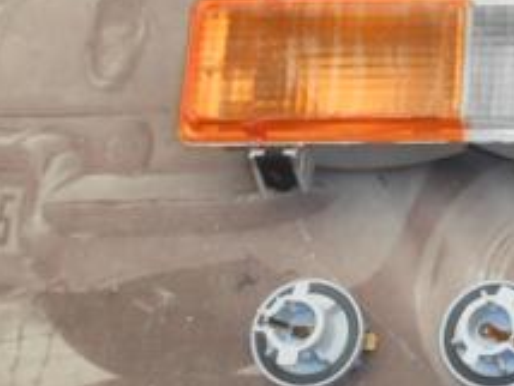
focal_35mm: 97
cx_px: 718
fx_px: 1442
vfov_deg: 15.1
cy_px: 55
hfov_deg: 18.4
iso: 80
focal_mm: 4.6
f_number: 3.5
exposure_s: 1/40
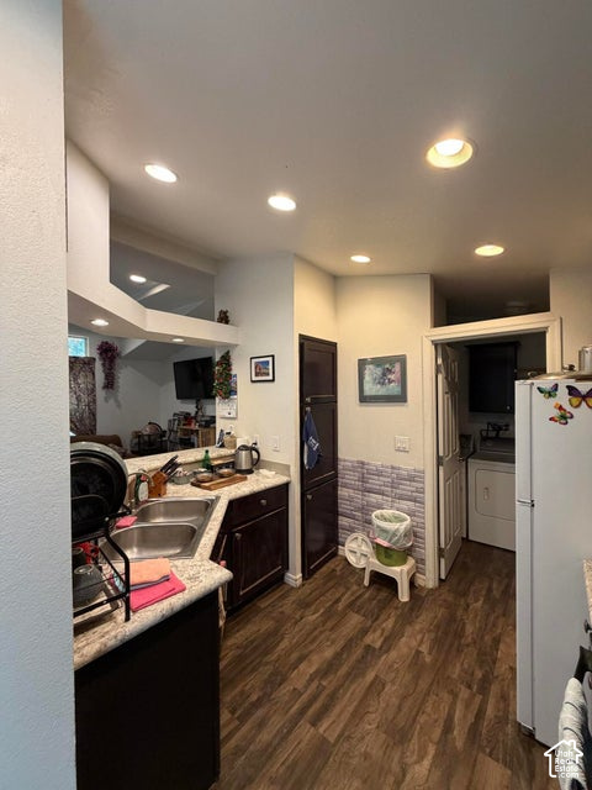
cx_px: 296
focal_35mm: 14
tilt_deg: +0.0
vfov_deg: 102.1
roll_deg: +0.1
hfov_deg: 85.7
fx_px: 319
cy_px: 395
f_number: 2.2
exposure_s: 1/60
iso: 250
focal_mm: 2.22
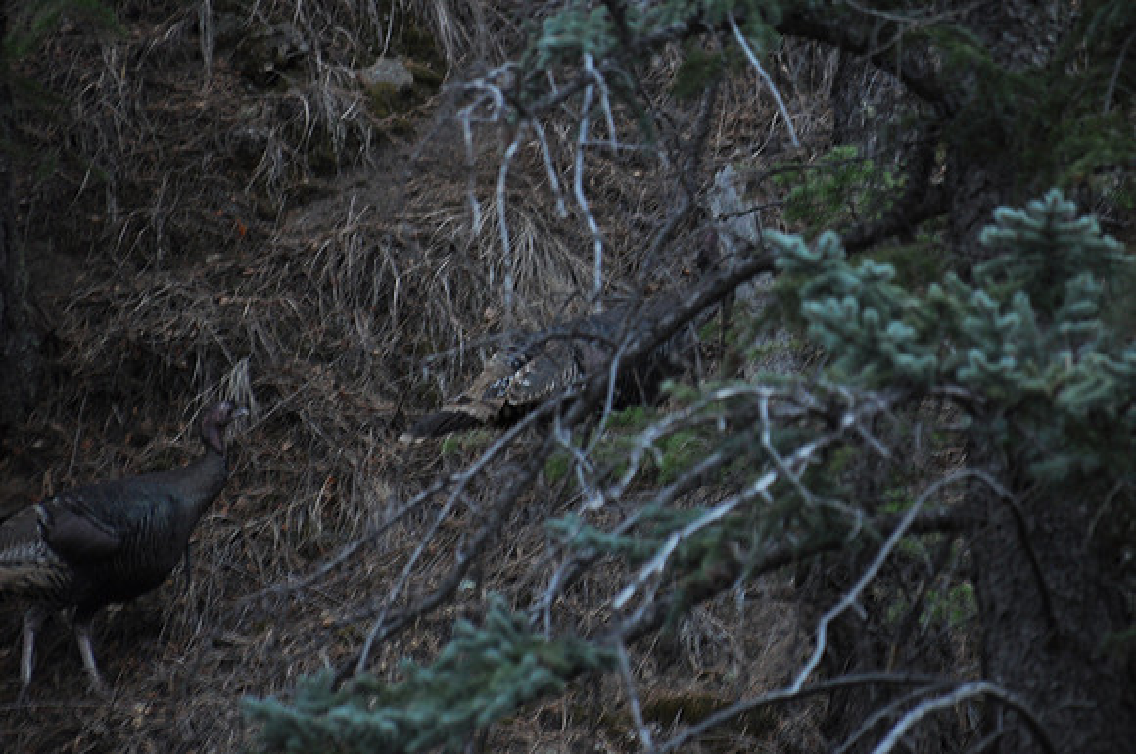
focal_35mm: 450
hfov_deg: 4.6
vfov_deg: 3.0
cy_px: 377
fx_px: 14180
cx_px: 568
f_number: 6.3
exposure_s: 1/60
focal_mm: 300
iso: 800
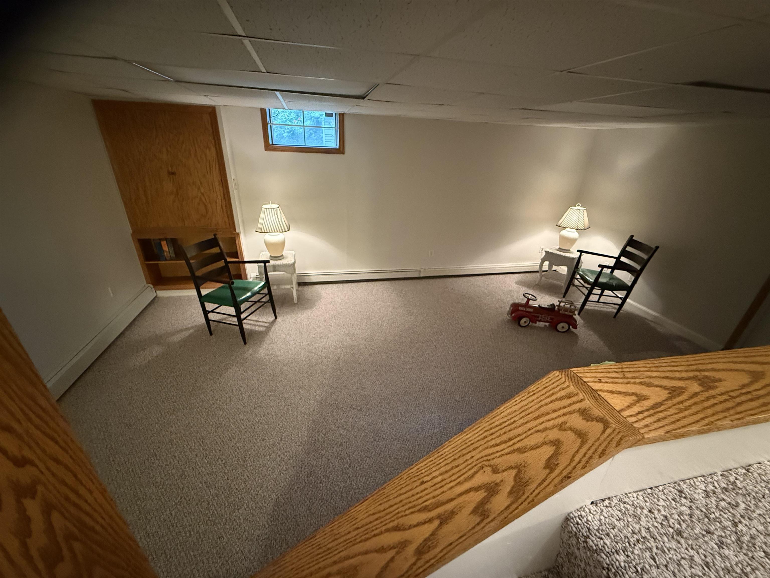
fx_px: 311
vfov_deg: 85.7
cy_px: 289
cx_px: 385
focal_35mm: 14
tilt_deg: -24.3
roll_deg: -3.5
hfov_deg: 102.1
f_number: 2.2
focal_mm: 2.22
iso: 1250
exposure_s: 1/40
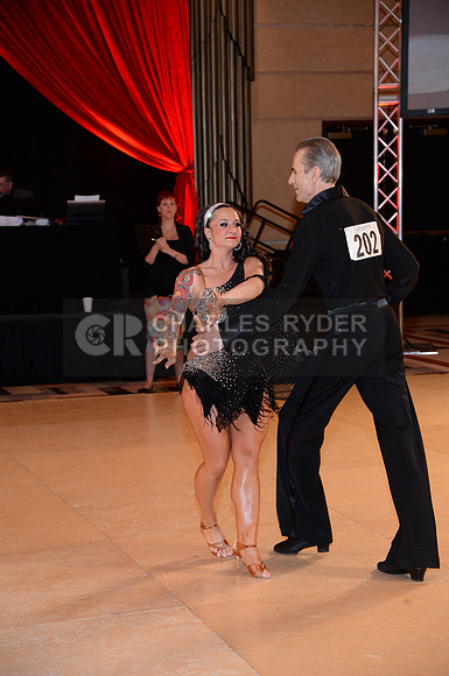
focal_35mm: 78
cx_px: 224
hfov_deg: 17.4
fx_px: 1464
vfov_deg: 26.0
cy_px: 338
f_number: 5.6
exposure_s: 1/200
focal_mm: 78
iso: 1600
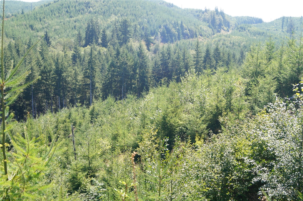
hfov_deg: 46.4
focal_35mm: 42
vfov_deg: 31.8
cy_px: 100
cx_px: 152
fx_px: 353
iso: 100
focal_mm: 28
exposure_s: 1/80
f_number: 8
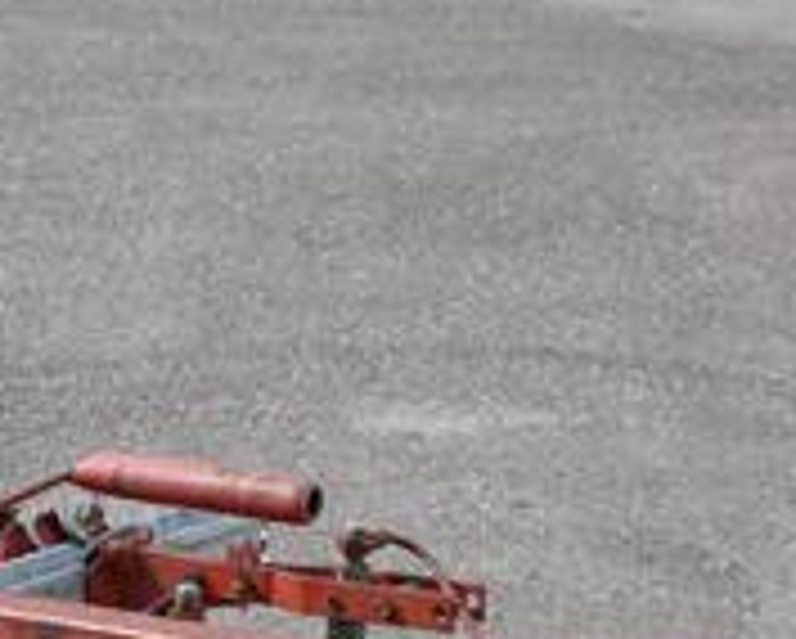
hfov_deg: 11.5
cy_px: 1048
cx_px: -286
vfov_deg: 9.2
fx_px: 3821
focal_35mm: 162
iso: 100
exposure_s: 1/250
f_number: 6.3
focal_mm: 23
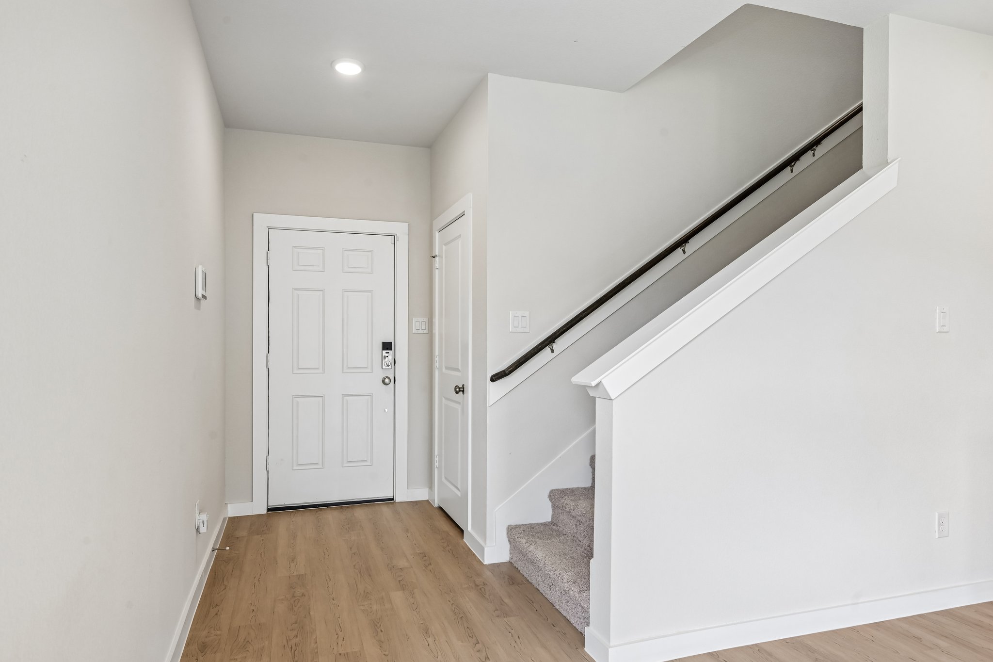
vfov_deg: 61.9
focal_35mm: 20
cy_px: 331
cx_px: 496
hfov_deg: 84.0
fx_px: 552
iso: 400
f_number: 8
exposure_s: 1/30
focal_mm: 20
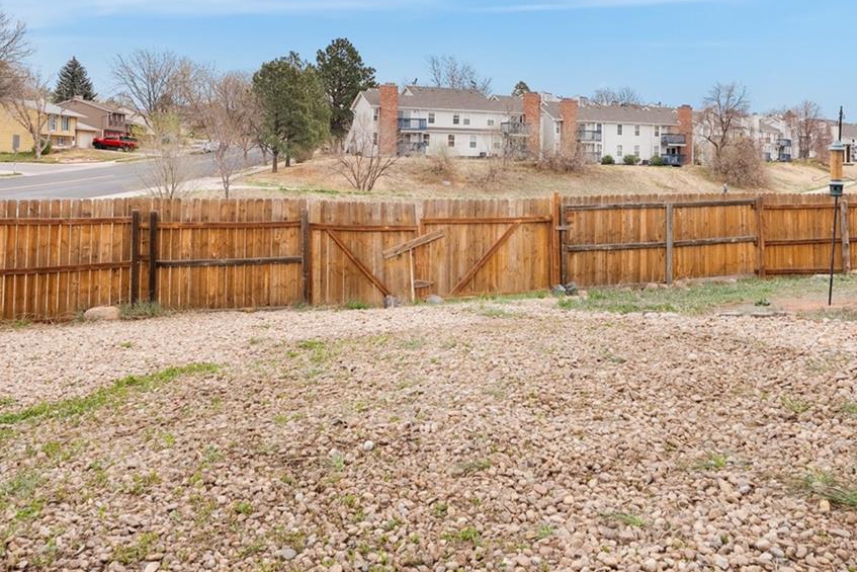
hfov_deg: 55.8
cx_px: 453
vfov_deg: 38.0
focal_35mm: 34
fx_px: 809
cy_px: 148
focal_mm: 18
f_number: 8
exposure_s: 1/80
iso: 200
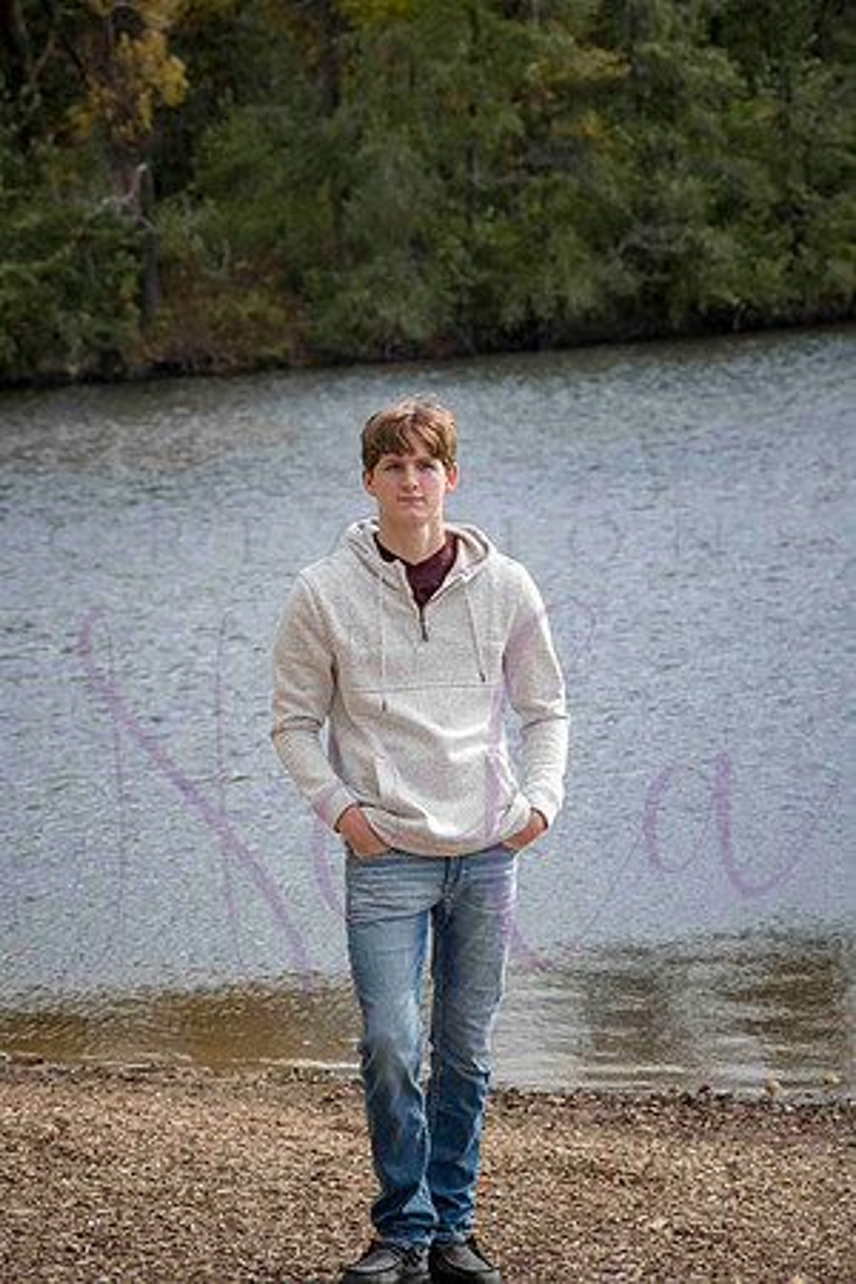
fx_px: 5528
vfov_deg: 13.2
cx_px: 428
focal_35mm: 155
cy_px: 642
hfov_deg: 8.9
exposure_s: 1/640
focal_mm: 155
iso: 800
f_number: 11
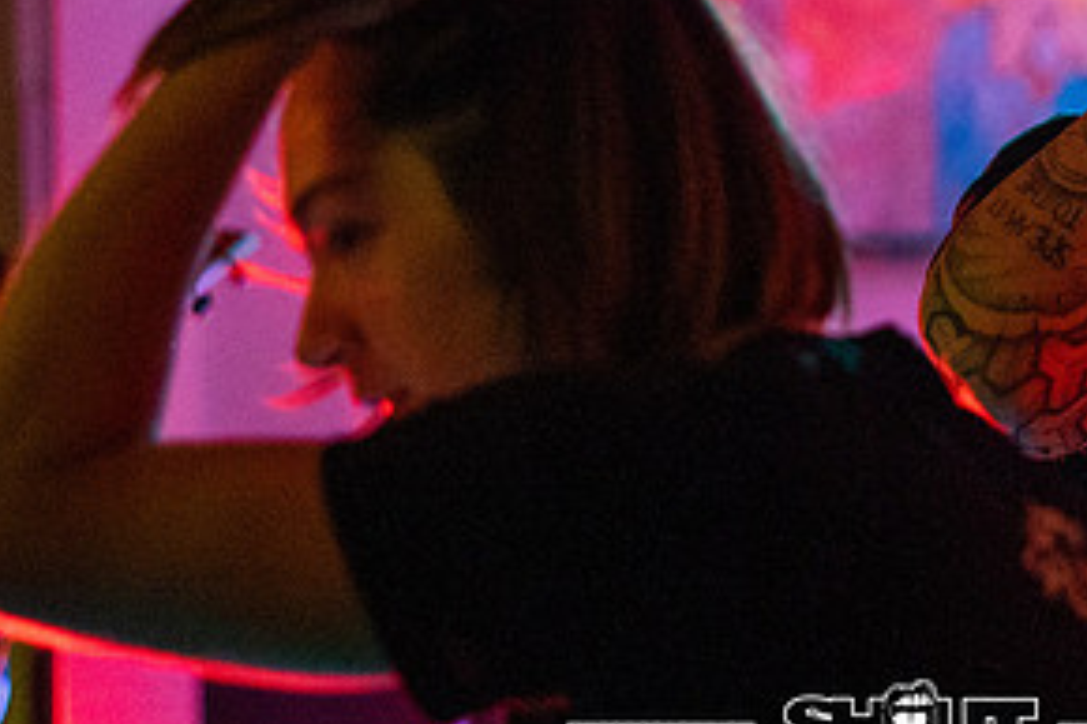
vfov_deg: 9.2
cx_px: 869
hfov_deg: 13.9
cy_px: -118
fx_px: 4436
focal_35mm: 147
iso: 3200
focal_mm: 50
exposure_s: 1/160
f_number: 1.8
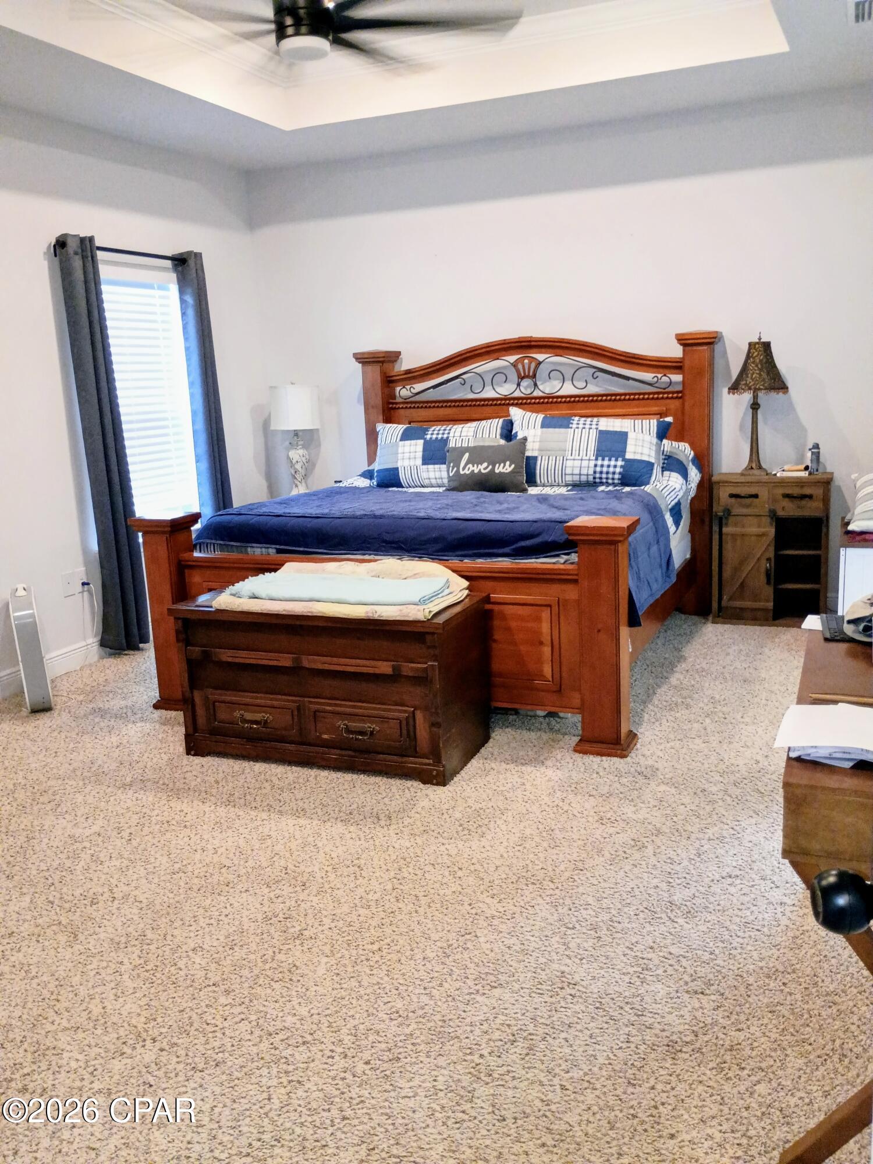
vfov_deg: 61.7
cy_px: 582
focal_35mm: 29
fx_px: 975
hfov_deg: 48.2
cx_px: 436
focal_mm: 4.27
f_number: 1.8
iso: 832
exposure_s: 1/30
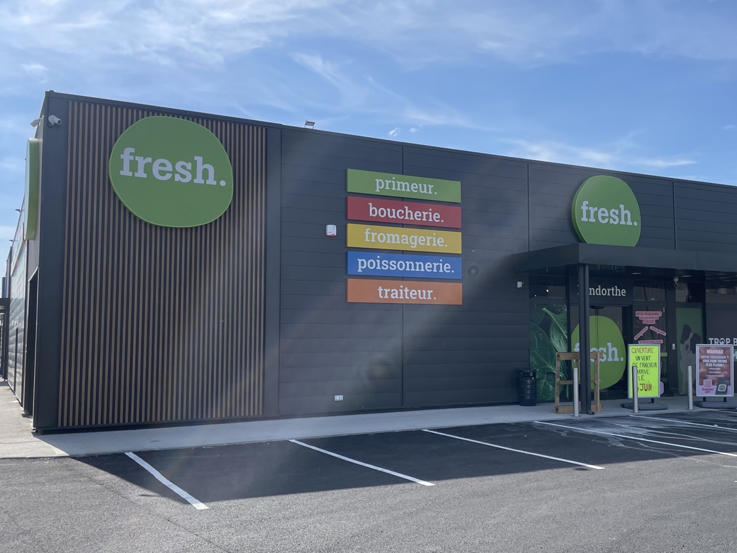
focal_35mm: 37
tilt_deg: +3.3
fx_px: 788
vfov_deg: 38.7
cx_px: 469
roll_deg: +0.4
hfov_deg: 49.6
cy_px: 293
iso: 32
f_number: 1.6
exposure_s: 1/4831
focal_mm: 4.2
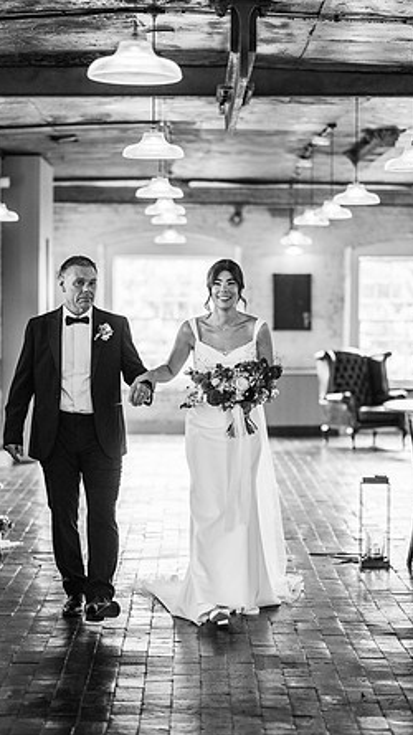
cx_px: 183
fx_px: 1754
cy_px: 365
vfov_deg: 23.7
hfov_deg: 13.4
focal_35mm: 90
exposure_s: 1/200
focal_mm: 85
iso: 250
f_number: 2
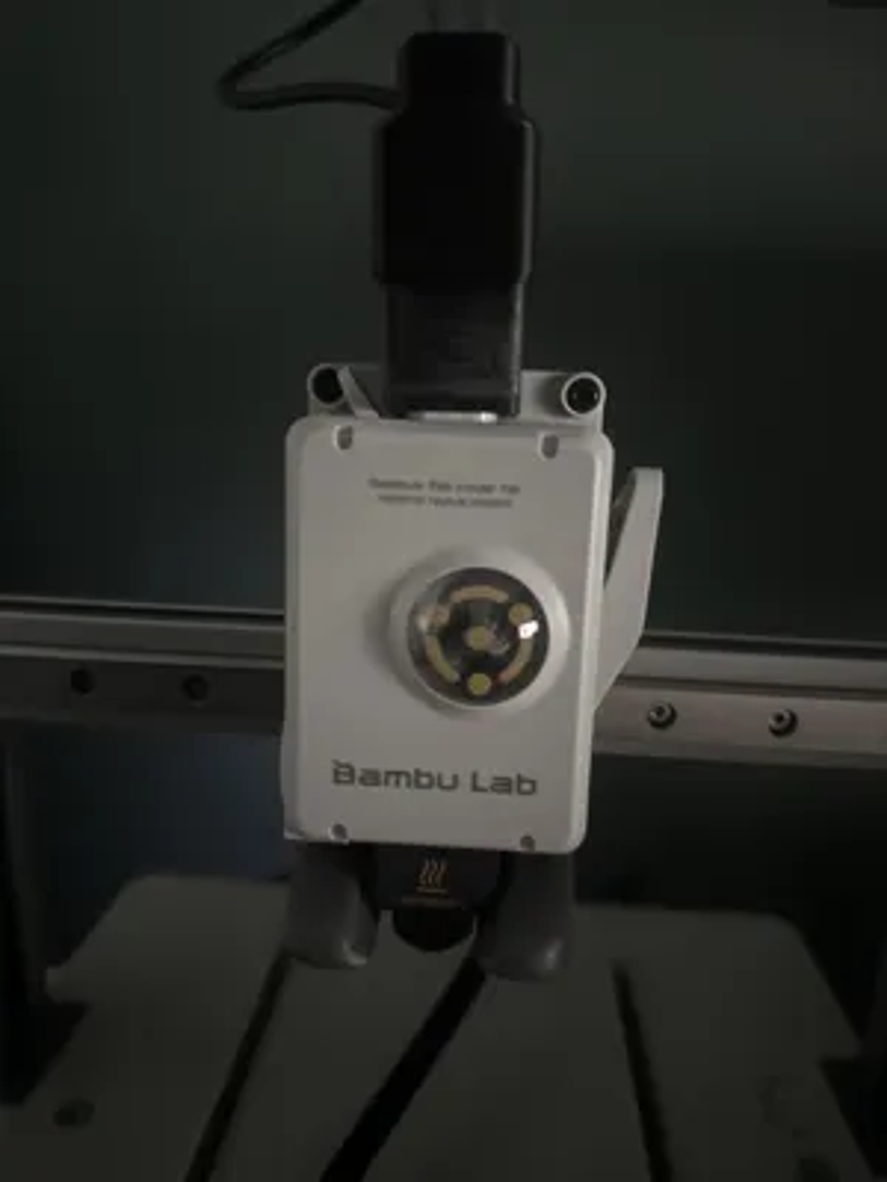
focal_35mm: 24
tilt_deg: -10.6
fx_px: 820
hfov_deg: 56.8
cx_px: 444
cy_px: 591
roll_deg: -3.2
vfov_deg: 71.6
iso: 4000
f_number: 1.78
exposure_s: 1/15
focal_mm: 6.86
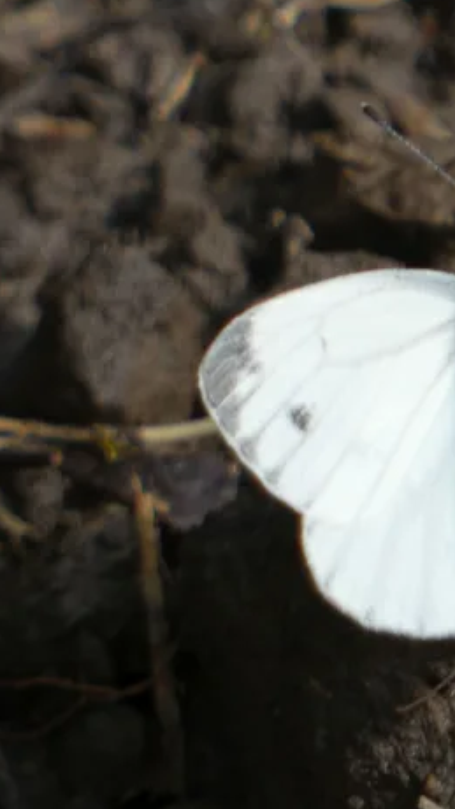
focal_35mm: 1476
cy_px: 395
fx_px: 31687
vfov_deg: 1.5
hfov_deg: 0.8
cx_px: 539
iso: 80
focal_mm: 174.8
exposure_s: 1/200
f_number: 5.6
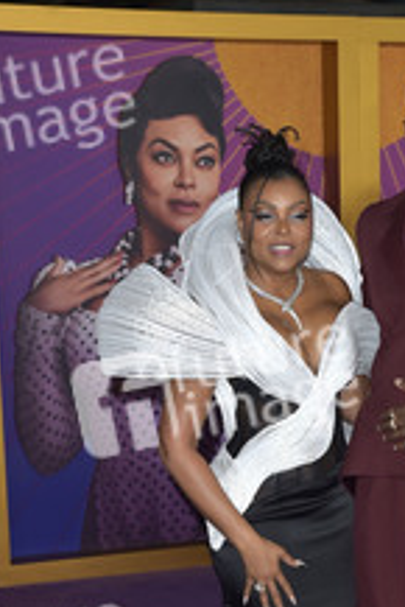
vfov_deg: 23.9
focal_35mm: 83
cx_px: 297
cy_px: 531
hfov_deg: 16.4
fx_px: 1398
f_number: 6.3
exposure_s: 1/250
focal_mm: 45
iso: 320
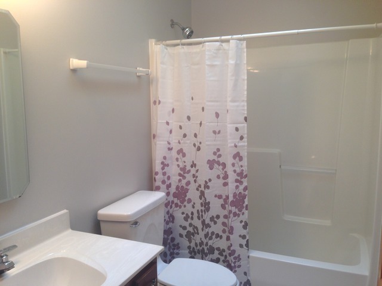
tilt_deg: -7.4
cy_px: 143
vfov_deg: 42.9
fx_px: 364
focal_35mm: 33
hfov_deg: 55.4
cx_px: 191
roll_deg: +0.4
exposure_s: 1/30
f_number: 2.4
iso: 50
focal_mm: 4.12
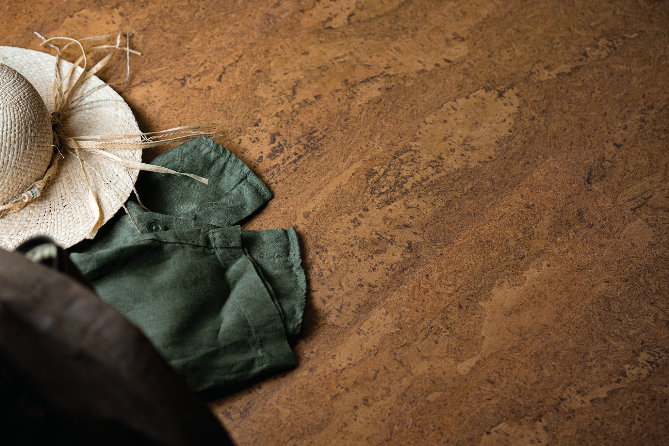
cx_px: 334
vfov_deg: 15.2
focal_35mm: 90
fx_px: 1673
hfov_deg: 22.6
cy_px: 223
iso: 800
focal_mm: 90
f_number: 5
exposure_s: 1/80
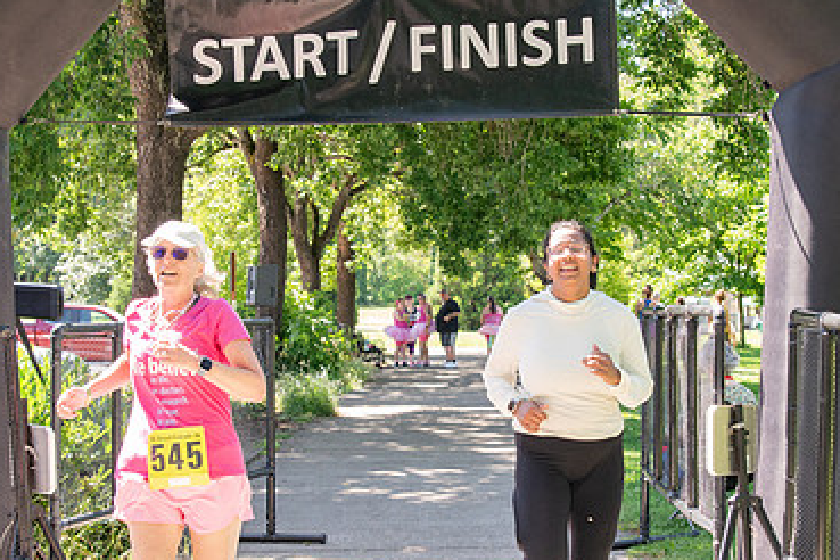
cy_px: 339
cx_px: 426
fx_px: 1540
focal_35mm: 66
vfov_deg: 20.6
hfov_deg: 30.5
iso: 500
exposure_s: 1/400
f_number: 4
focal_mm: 28
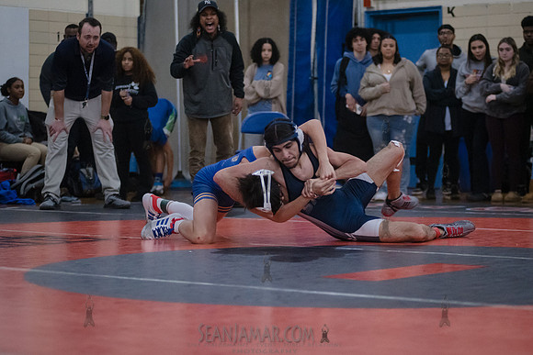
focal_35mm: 104
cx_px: 293
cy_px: 187
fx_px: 1535
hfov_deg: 19.7
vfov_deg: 13.2
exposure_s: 1/400
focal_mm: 92
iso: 6400
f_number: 3.2
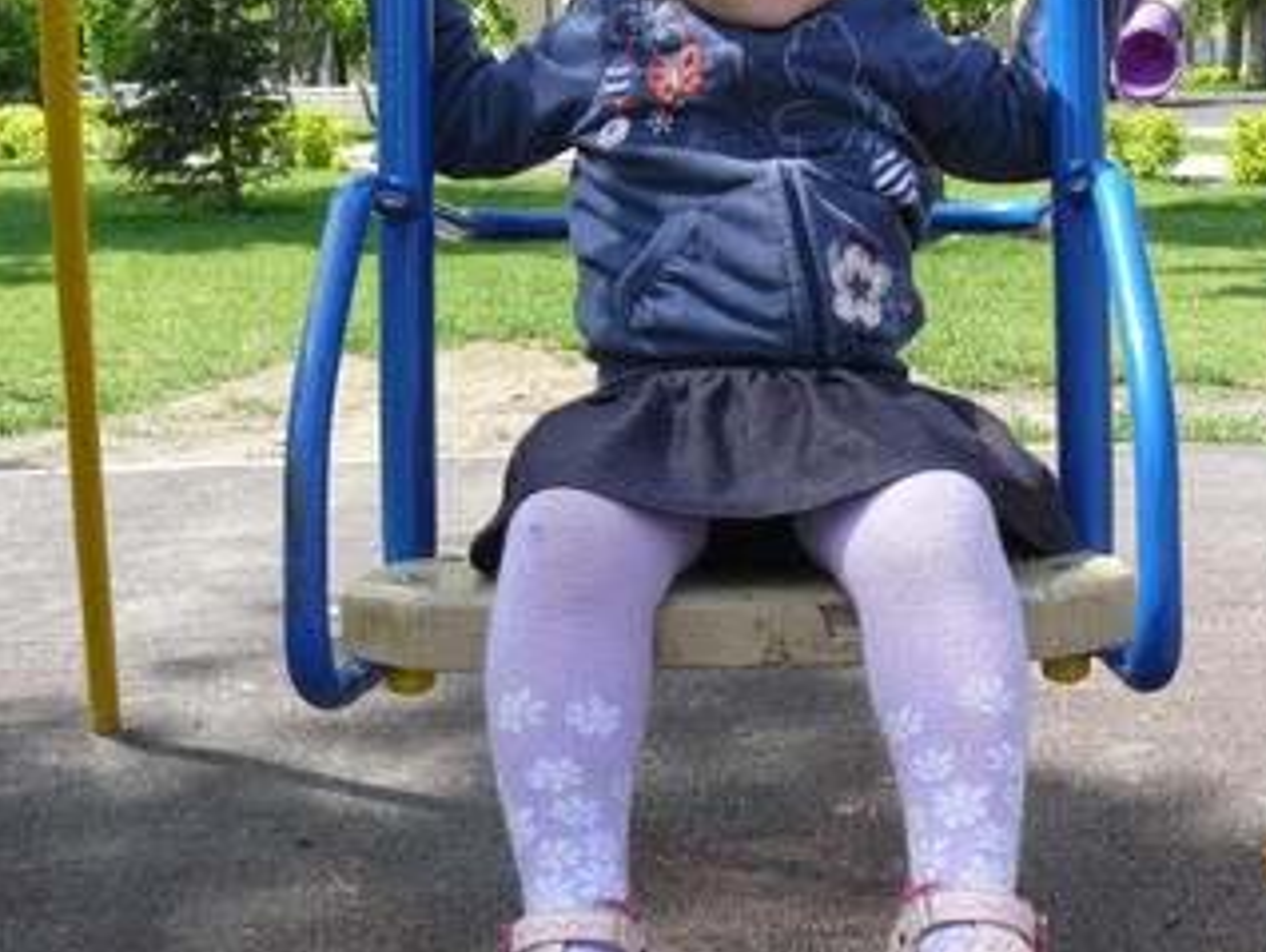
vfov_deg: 28.4
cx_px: 756
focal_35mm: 51
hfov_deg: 37.3
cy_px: 323
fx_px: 1867
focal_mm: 6
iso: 100
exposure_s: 1/200
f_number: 4.5
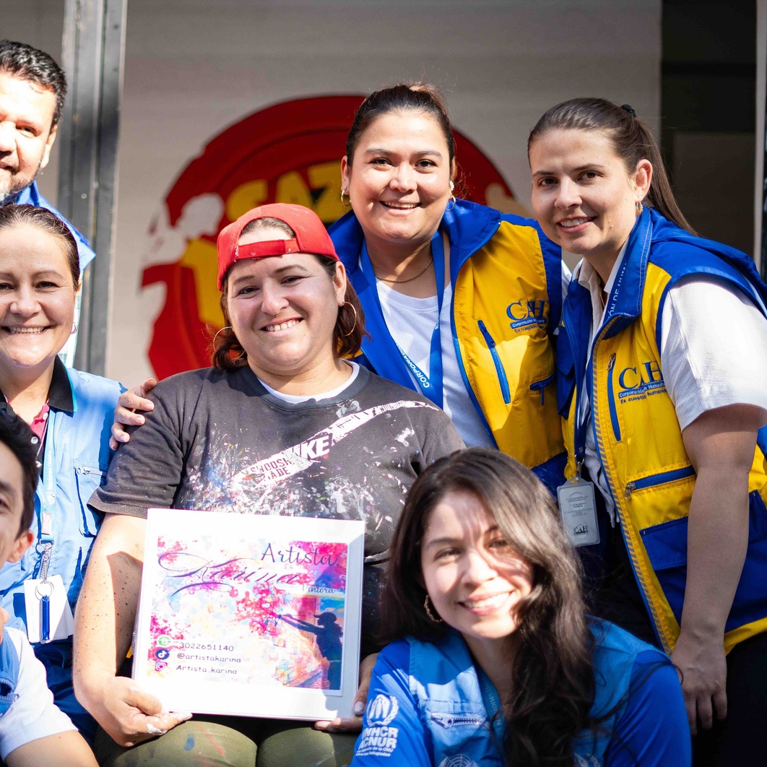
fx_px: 1604
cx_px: 230
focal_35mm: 64
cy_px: 384
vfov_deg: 26.9
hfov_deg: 26.7
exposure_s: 1/2500
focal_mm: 50
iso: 640
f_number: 1.8
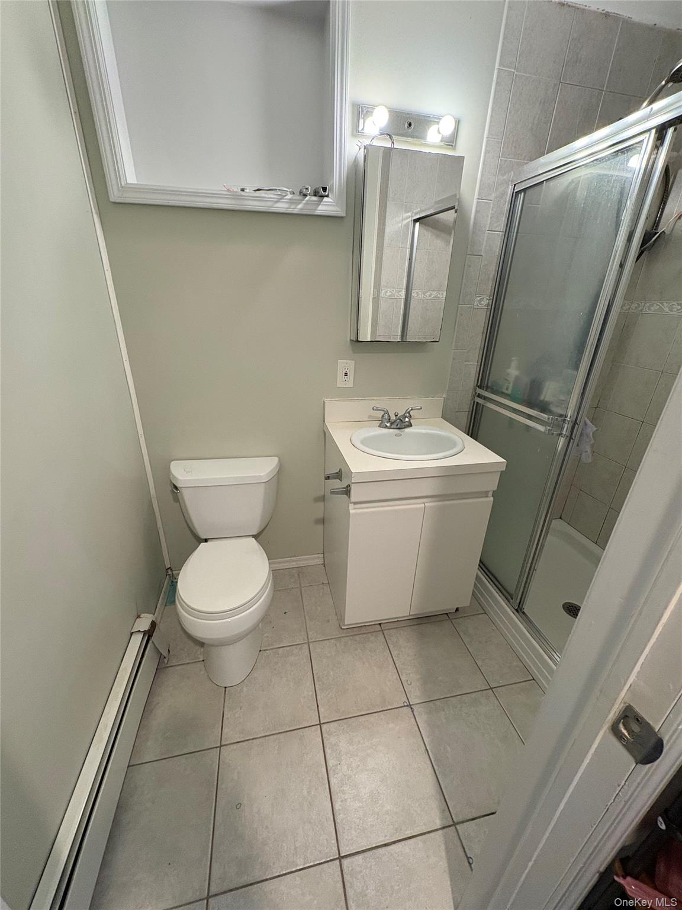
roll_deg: -2.2
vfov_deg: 102.1
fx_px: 368
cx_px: 341
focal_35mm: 14
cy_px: 455
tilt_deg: -23.6
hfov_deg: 85.7
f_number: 2.2
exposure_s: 1/60
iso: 400
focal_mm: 2.22
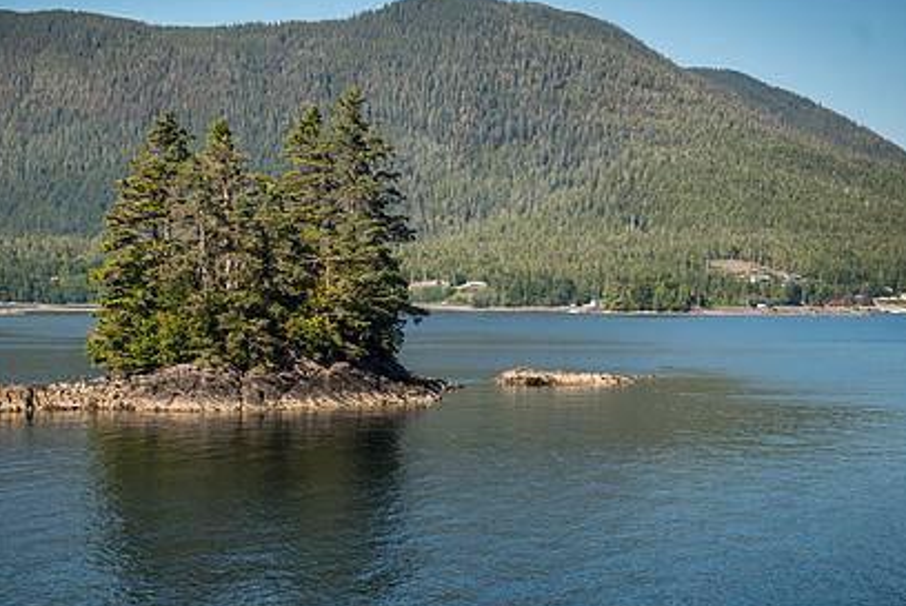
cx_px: 340
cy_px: 325
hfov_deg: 28.3
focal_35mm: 71
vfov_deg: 19.2
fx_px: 1789
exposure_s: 1/500
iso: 100
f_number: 4
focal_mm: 50
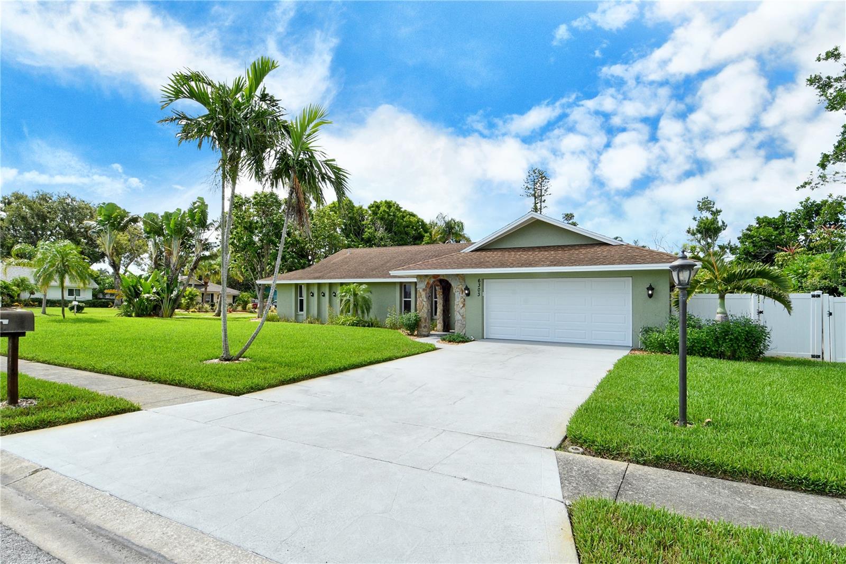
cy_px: 282
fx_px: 423
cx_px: 423
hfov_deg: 90.0
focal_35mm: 18
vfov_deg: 67.4
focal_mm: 12
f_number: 18
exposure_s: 1/250
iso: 640
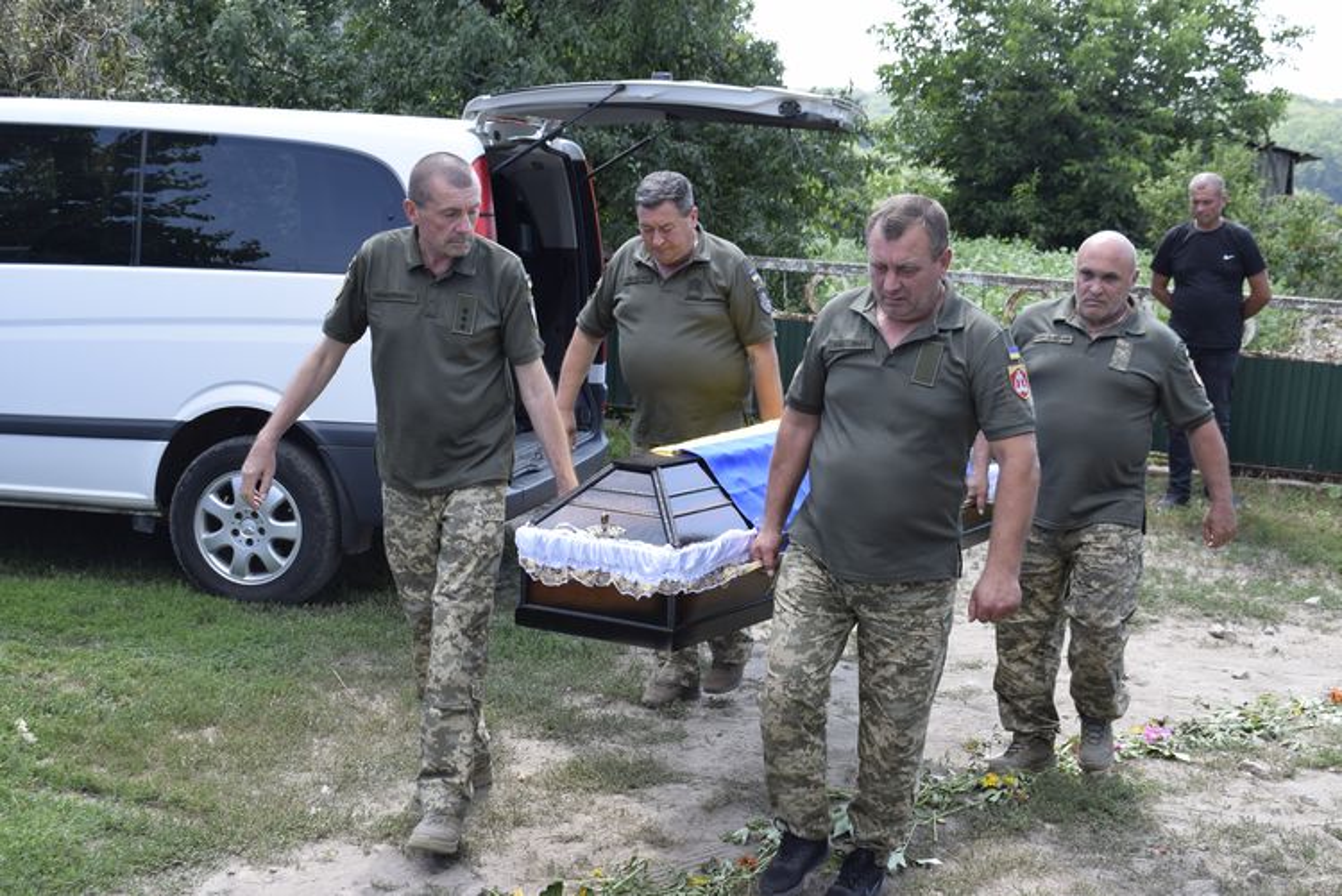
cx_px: 671
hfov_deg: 41.1
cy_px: 448
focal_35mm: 48
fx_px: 1790
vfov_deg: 28.1
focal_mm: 32
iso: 400
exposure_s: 1/250
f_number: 8
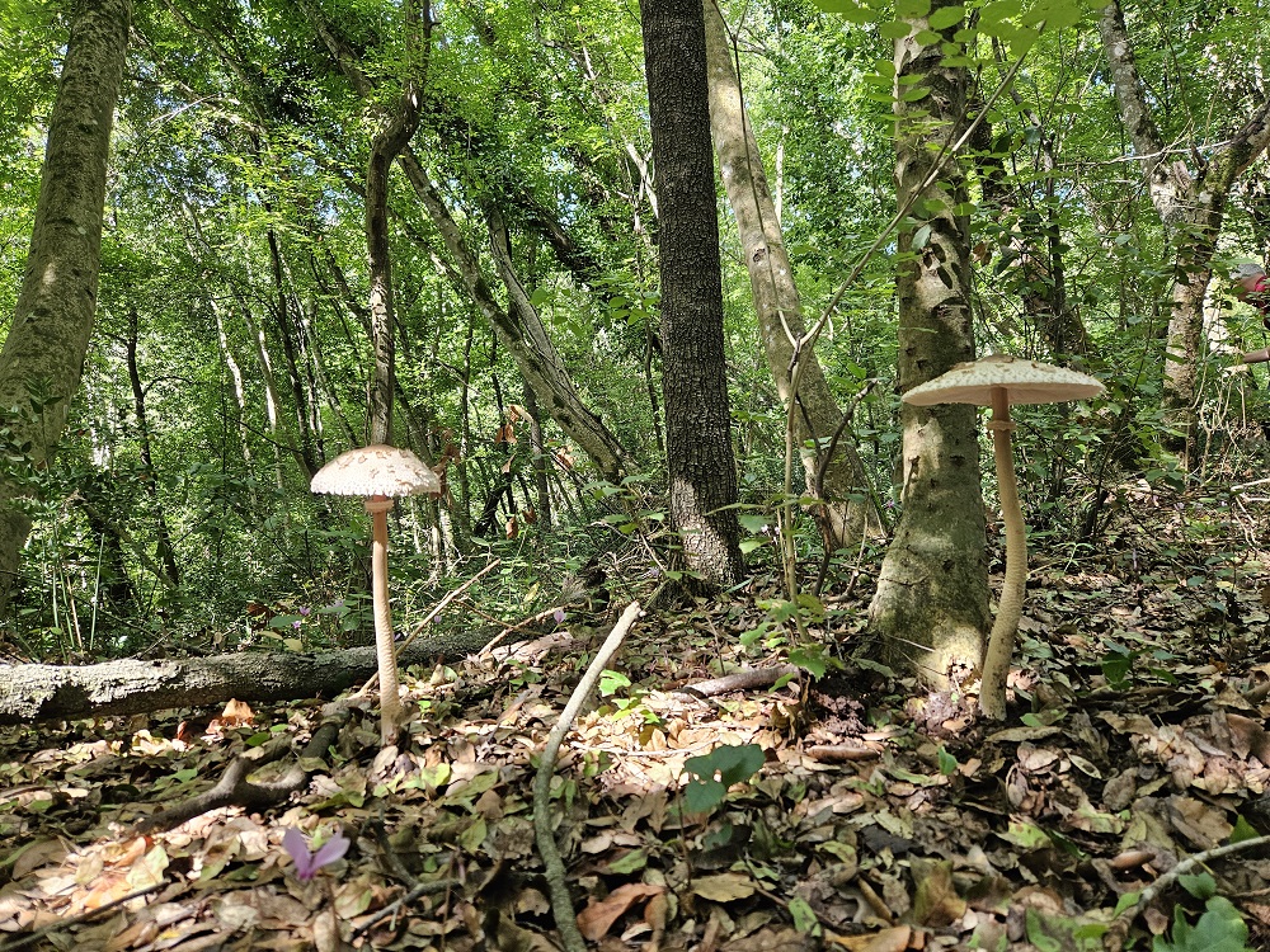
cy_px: 476
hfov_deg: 73.9
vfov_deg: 58.9
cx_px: 635
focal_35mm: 23
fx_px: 844
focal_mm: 5.4
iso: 160
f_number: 1.8
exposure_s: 1/180
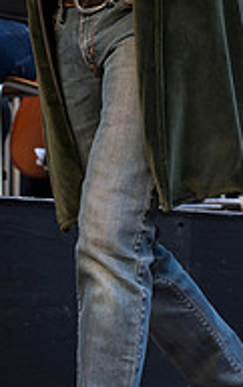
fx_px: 1882
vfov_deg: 11.6
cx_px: 96
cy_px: -14
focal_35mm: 178
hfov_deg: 7.4
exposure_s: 1/250
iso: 500
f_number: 5.6
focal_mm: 50
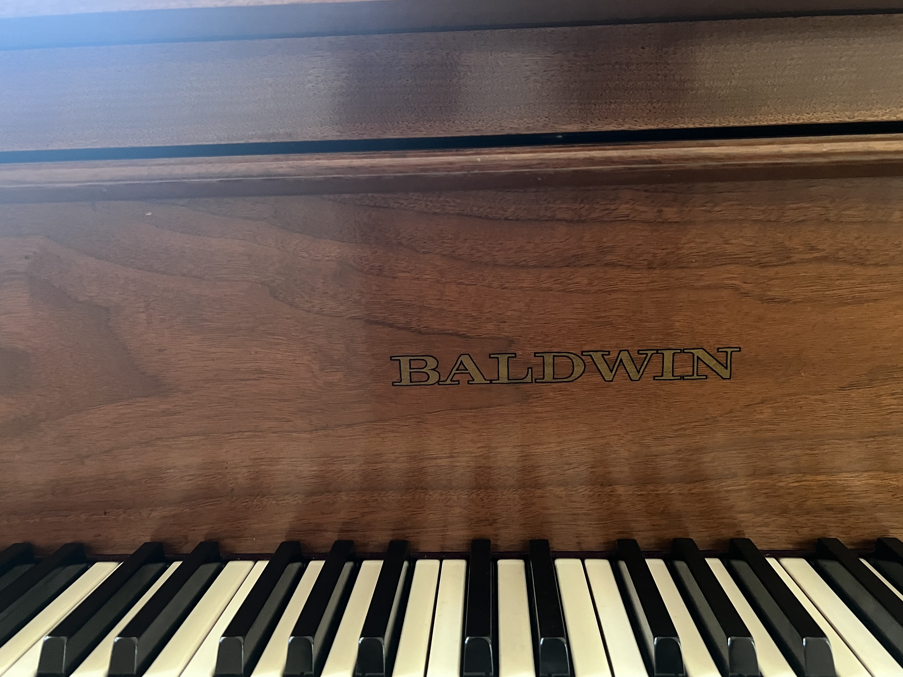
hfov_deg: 65.3
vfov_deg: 51.4
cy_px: 339
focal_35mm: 27
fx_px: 704
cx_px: 461
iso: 640
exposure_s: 1/35
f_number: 1.5
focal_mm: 5.7
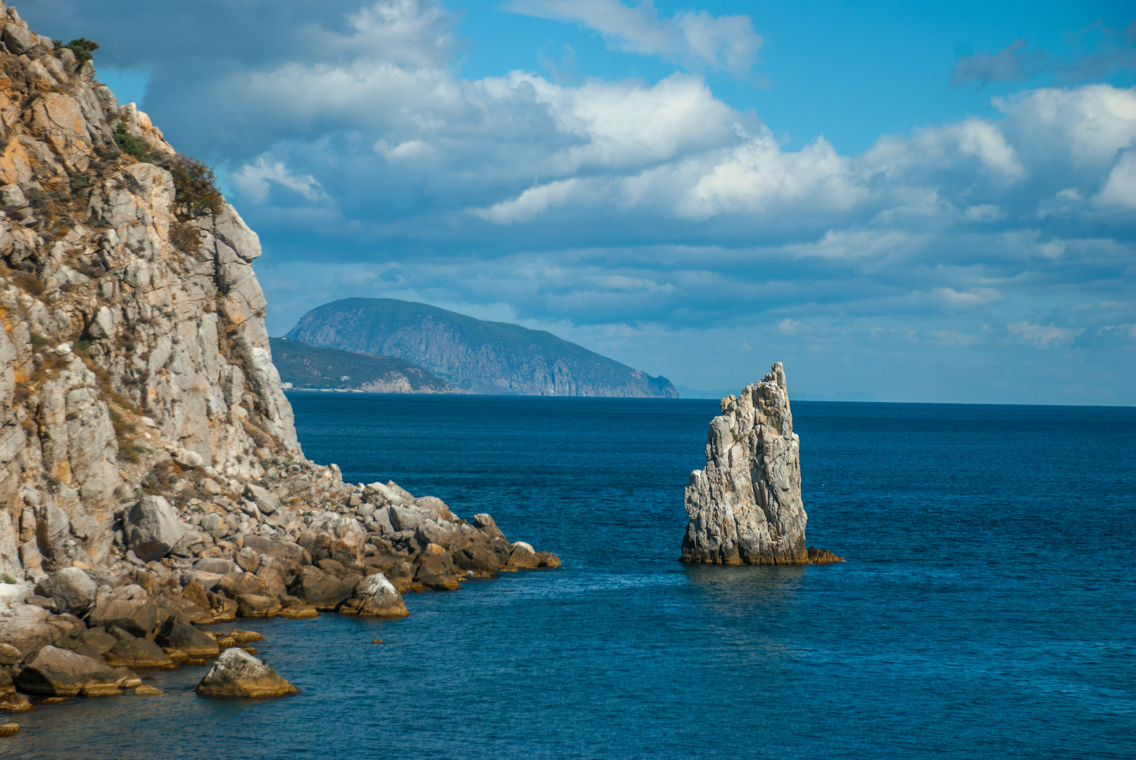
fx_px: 3554
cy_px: 380
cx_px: 568
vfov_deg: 12.2
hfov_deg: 18.2
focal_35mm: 112
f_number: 5.6
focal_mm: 75
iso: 100
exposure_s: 1/1000
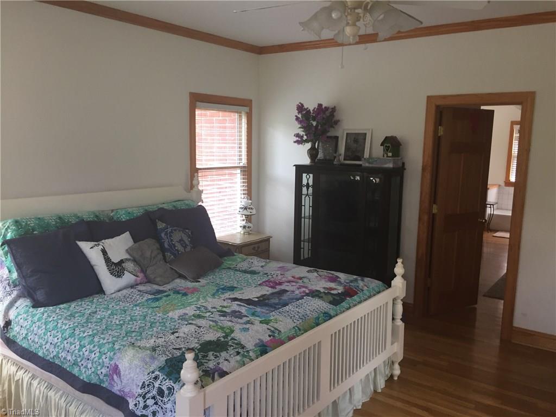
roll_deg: -1.2
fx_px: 466
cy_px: 208
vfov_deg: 48.2
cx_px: 278
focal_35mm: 29
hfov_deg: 61.7
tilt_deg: -5.0
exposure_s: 1/30
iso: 100
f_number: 2.2
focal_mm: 4.15
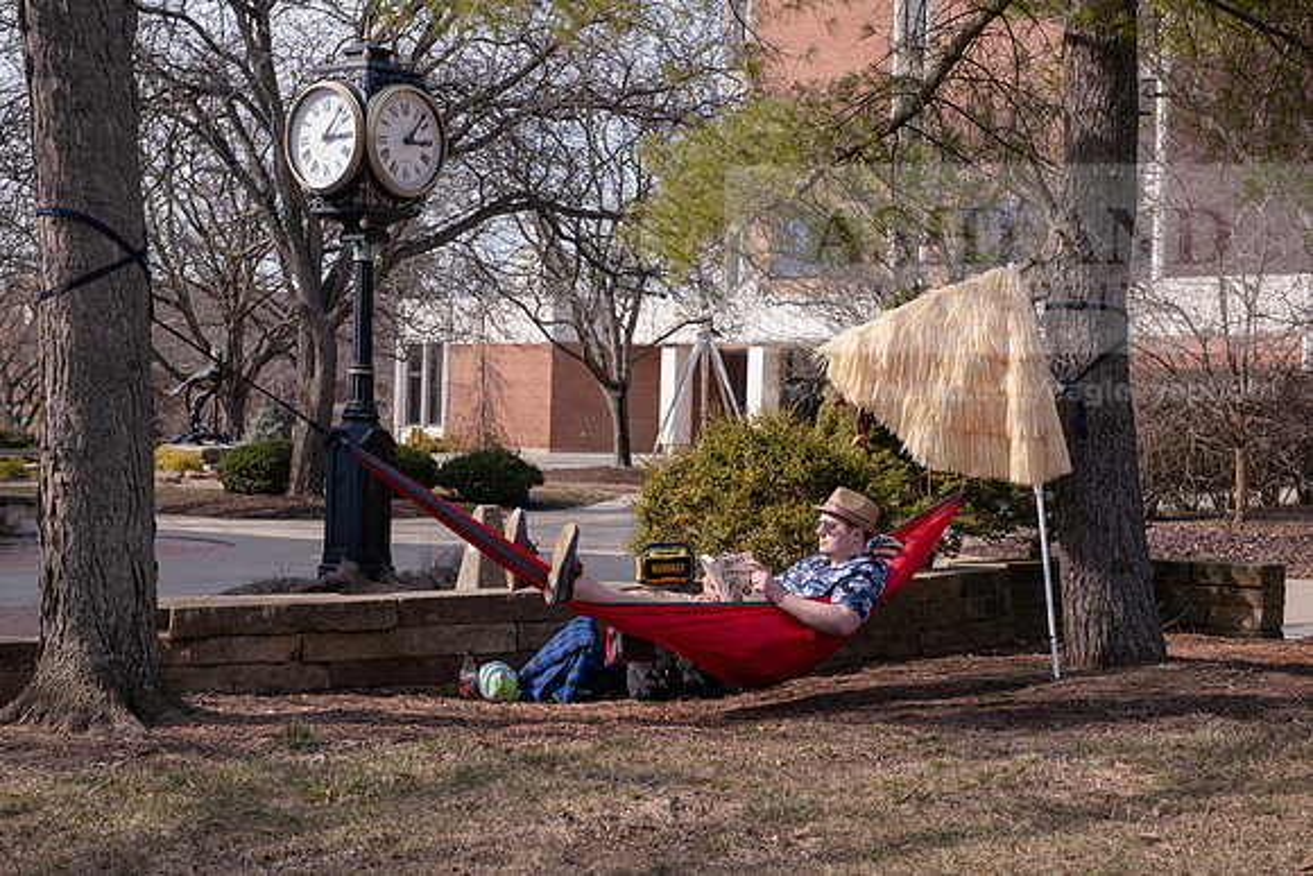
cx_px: 656
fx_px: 2262
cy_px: 438
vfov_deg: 21.9
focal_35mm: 62
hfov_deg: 32.4
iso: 160
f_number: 5.6
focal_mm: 62
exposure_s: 1/320
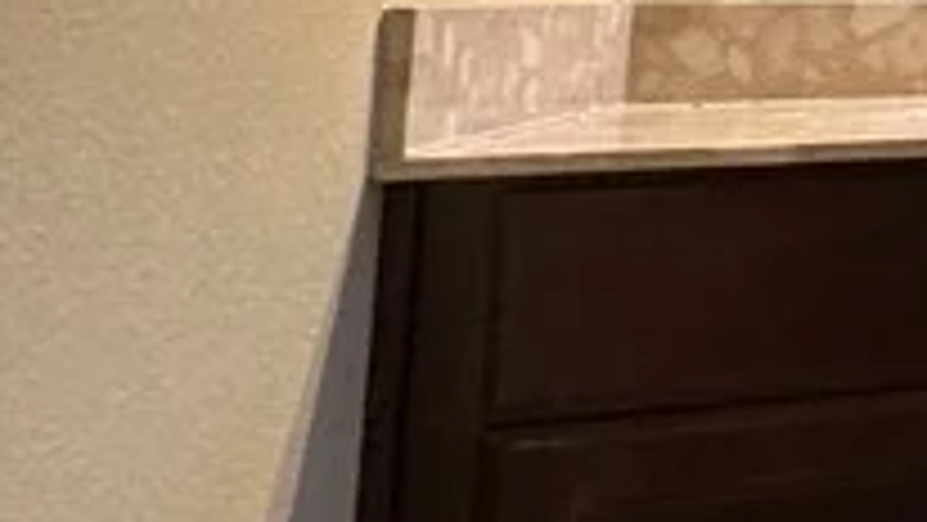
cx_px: 2272
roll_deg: +0.6
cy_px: -176
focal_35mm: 76
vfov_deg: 15.1
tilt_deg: +5.2
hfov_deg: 14.8
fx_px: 1869
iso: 250
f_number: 2.2
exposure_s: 1/120
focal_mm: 2.22
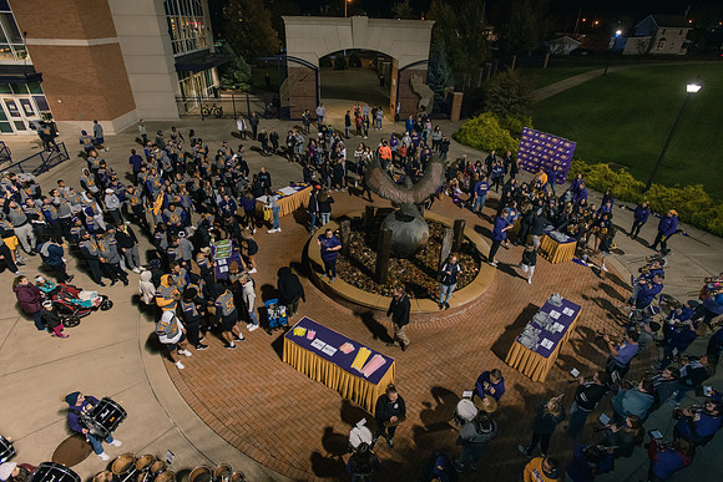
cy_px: 241
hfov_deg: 86.9
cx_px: 362
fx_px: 382
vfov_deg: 64.6
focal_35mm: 19
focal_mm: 19
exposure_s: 1/60
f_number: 5
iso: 2500
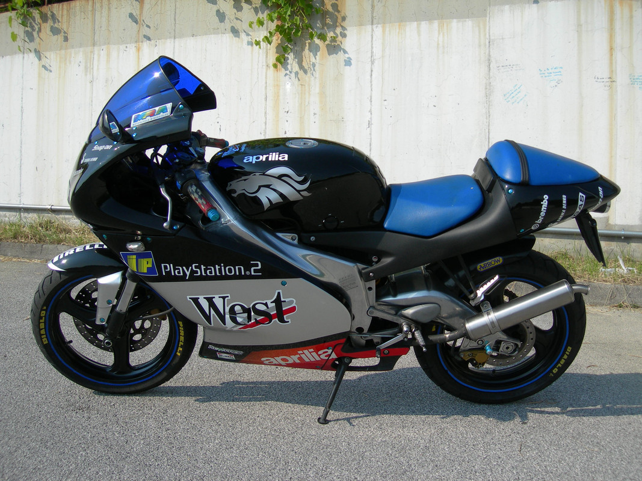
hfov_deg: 49.0
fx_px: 705
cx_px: 321
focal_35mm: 38
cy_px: 240
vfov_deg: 37.7
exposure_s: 1/1500
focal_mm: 7.8
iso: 50
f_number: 2.8
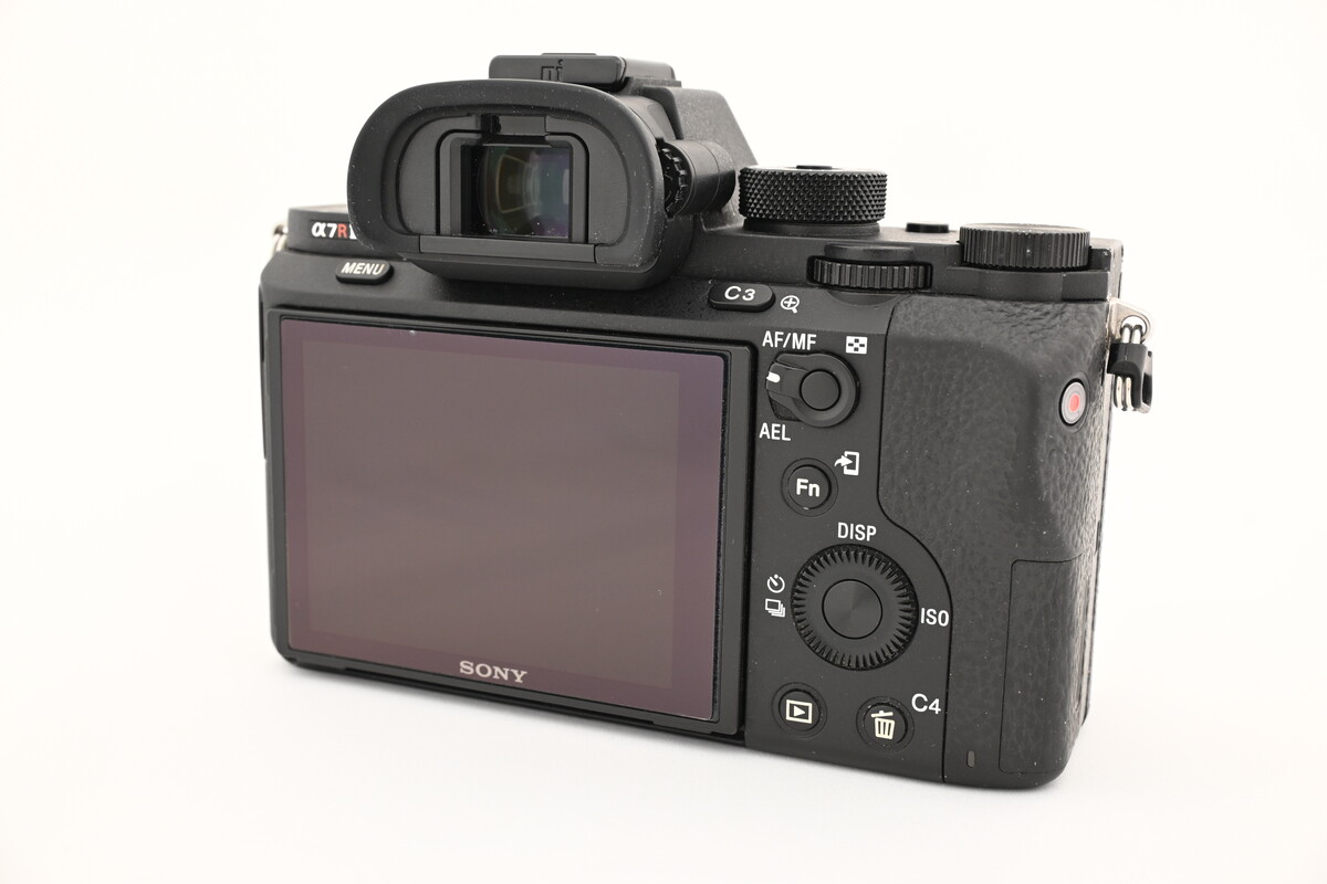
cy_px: 442
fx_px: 1465
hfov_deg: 48.7
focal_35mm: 40
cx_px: 664
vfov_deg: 33.6
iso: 400
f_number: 8
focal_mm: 26.5
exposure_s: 1/4
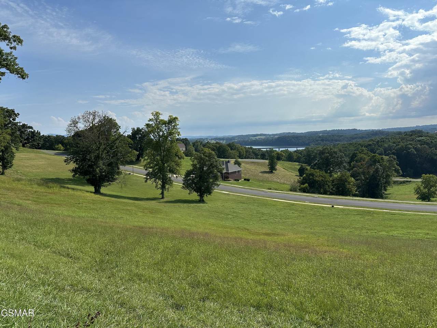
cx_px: 218
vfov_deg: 56.8
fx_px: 303
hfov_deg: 71.6
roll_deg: +2.3
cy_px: 164
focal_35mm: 24
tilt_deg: -5.8
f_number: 1.78
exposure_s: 1/8929
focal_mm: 6.86
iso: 80
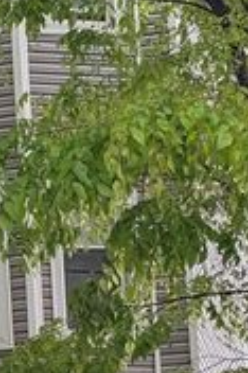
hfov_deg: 6.9
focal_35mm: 193
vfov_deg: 10.7
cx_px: -203
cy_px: 254
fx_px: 1998
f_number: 1.68
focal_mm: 6.9
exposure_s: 1/217
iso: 31
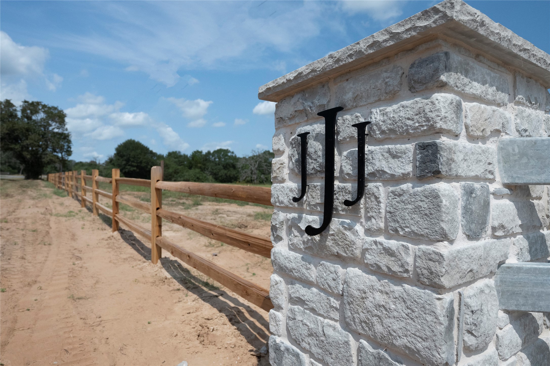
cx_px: 275
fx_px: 321
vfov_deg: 59.5
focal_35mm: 21
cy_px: 183
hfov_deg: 81.2
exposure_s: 1/12800
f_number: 3.2
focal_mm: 14
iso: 1250
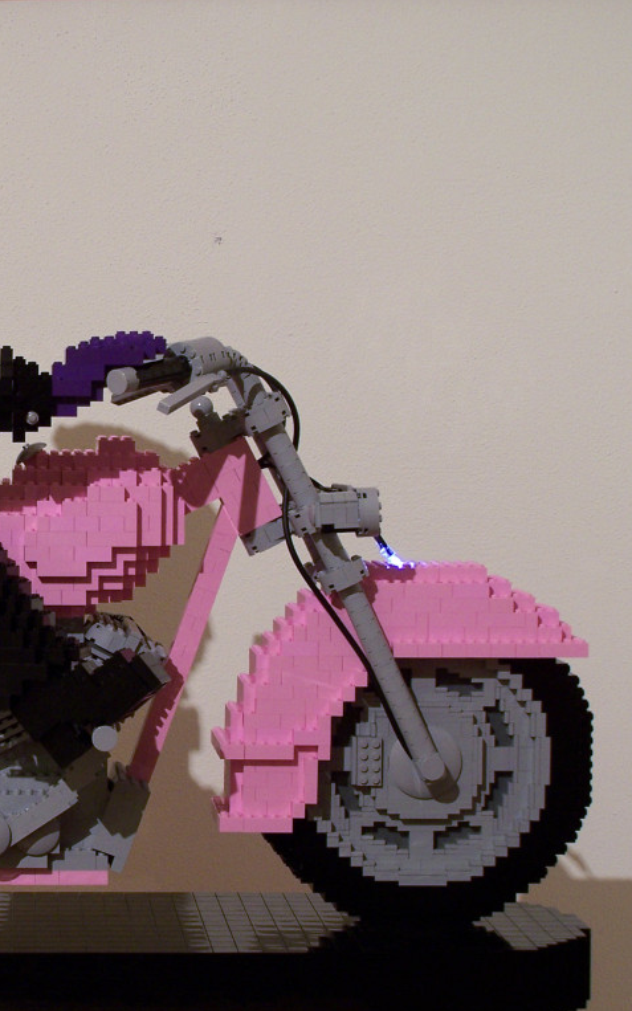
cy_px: 507
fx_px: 2507
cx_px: -13
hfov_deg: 14.1
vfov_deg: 22.8
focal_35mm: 91
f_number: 3.2
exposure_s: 1/2
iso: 80
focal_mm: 10.7
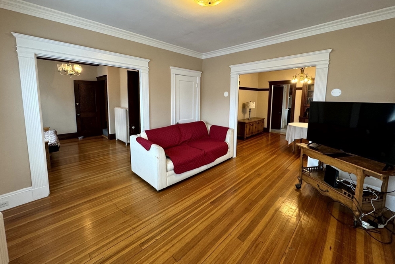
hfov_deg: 100.4
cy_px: 115
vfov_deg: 77.0
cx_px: 196
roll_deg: -1.0
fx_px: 165
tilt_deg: -6.9
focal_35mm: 15
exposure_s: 1/60
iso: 160
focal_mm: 2.22
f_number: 2.2
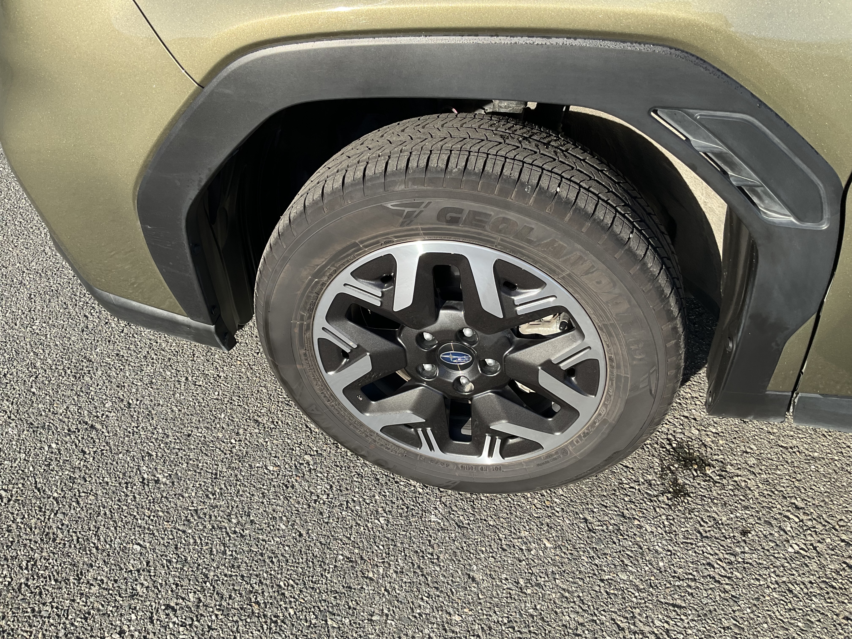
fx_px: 714
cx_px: 426
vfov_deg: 48.2
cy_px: 320
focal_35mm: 29
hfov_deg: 61.7
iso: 25
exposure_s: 1/606
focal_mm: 3
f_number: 1.8
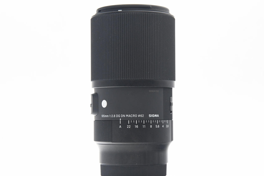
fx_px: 675
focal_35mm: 92
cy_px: 91
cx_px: 133
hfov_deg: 22.1
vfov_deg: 14.9
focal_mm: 52
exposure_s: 1/100
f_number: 7.1
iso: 1000
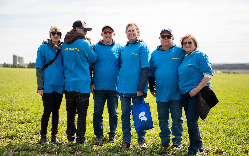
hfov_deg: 39.6
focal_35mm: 51
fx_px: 346
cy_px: 78
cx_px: 125
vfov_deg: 25.3
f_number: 1.8
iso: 200
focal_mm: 50
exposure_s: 1/5000
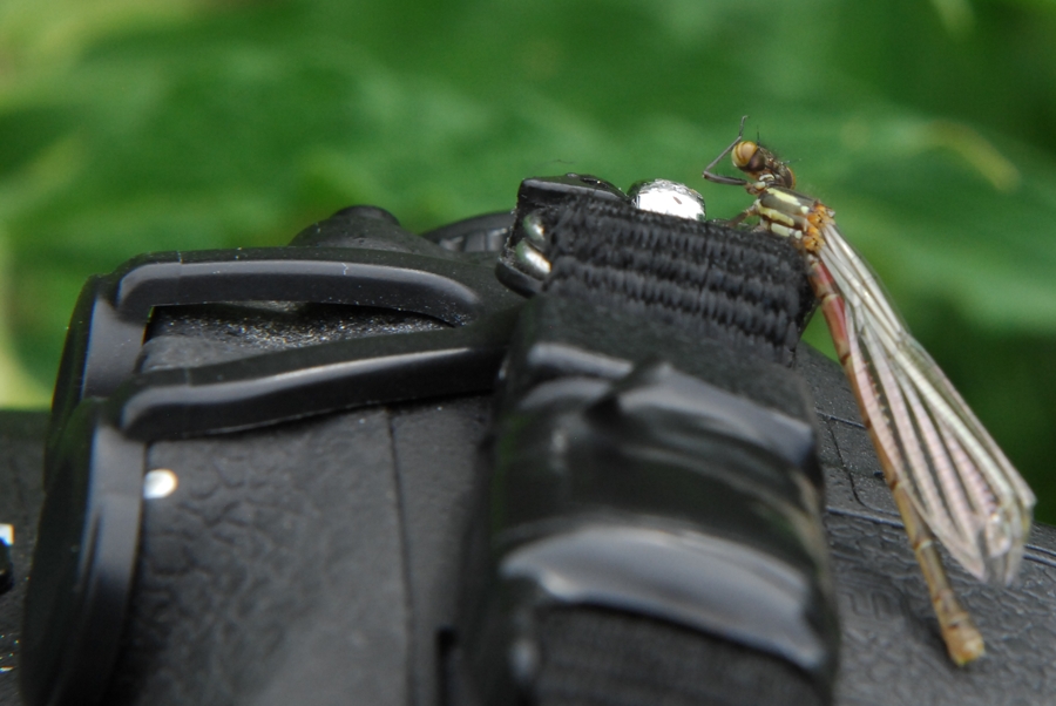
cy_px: 353
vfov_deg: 13.1
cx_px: 528
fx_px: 3083
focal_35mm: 105
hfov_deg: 19.4
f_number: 11
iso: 400
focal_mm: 70
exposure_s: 1/80
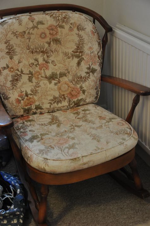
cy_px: 113
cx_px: 75
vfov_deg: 35.1
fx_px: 357
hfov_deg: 23.7
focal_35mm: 57
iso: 800
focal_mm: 38
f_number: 4.5
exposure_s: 1/10
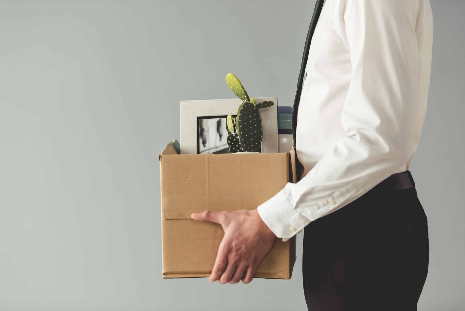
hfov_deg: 17.6
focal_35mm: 116
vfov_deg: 11.8
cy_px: 156
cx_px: 232
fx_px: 1499
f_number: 2.8
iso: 1000
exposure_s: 1/200
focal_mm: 116
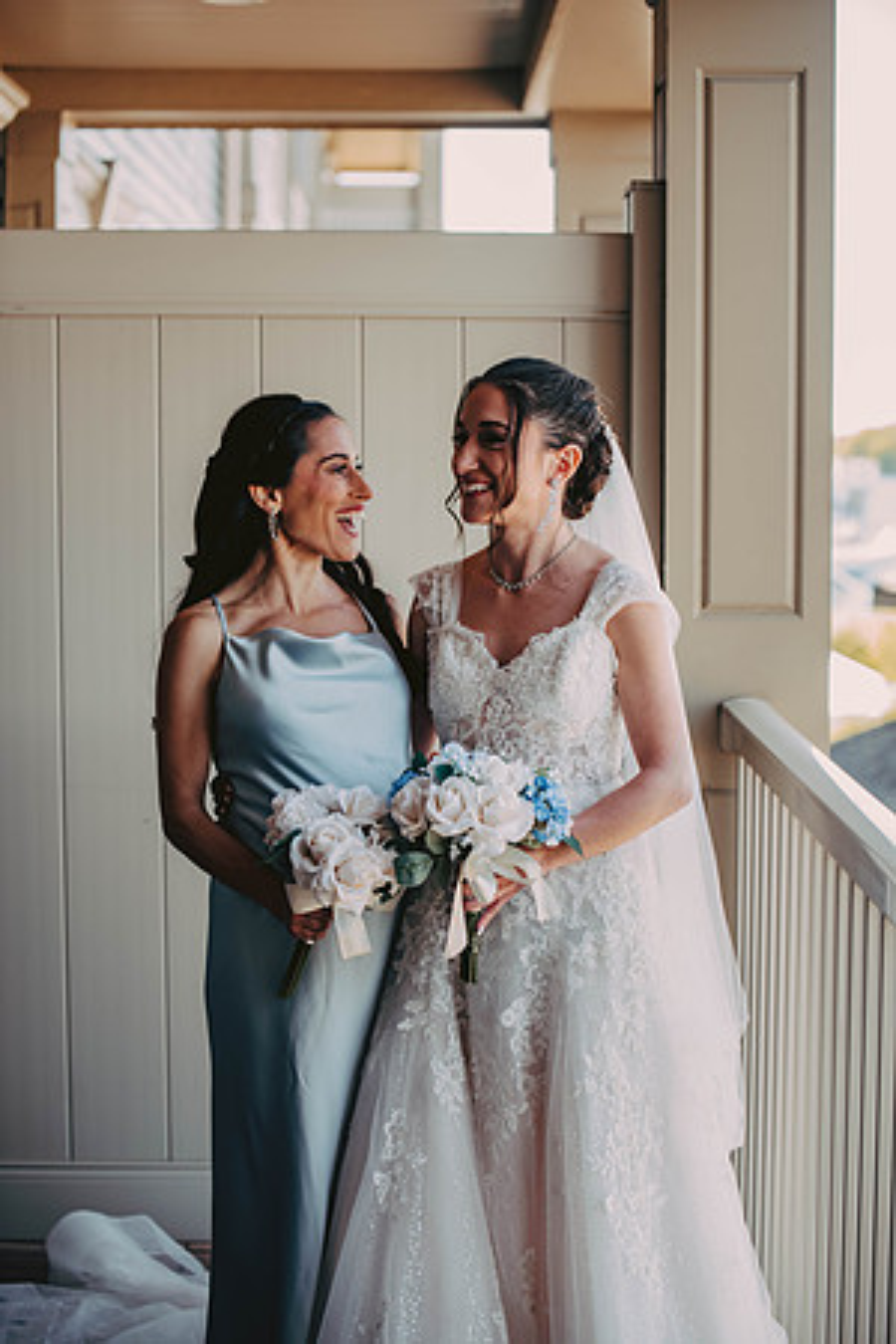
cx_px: 448
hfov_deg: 19.5
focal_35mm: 70
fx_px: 2613
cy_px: 672
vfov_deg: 28.8
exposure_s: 1/320
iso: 320
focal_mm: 70
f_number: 2.8
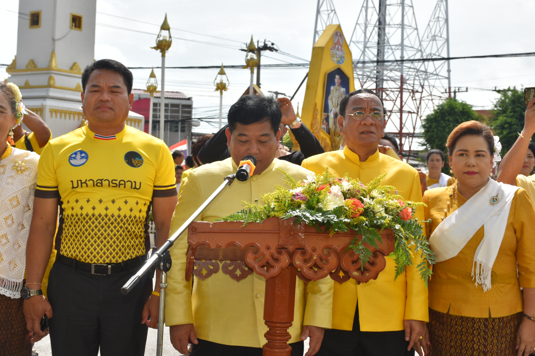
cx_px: 268
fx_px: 892
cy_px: 178
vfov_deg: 22.6
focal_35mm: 60
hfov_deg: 33.4
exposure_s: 1/200
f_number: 11
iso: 100
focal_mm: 40
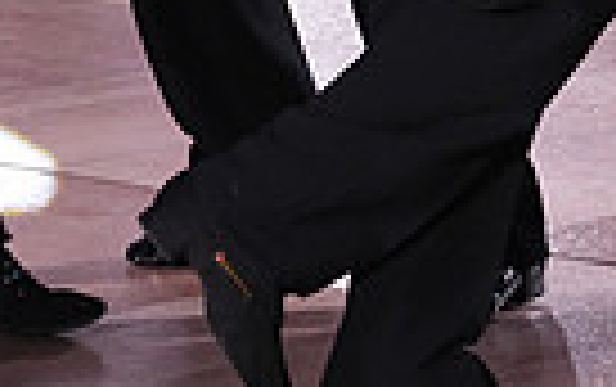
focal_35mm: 453
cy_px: -342
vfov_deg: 2.9
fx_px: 7614
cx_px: 713
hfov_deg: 4.6
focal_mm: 105
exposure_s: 1/500
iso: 2500
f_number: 4
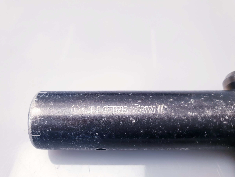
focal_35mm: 26
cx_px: 118
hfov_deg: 67.3
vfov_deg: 53.1
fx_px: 177
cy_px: 88
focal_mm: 4.3
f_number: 2.4
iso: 64
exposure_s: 1/50
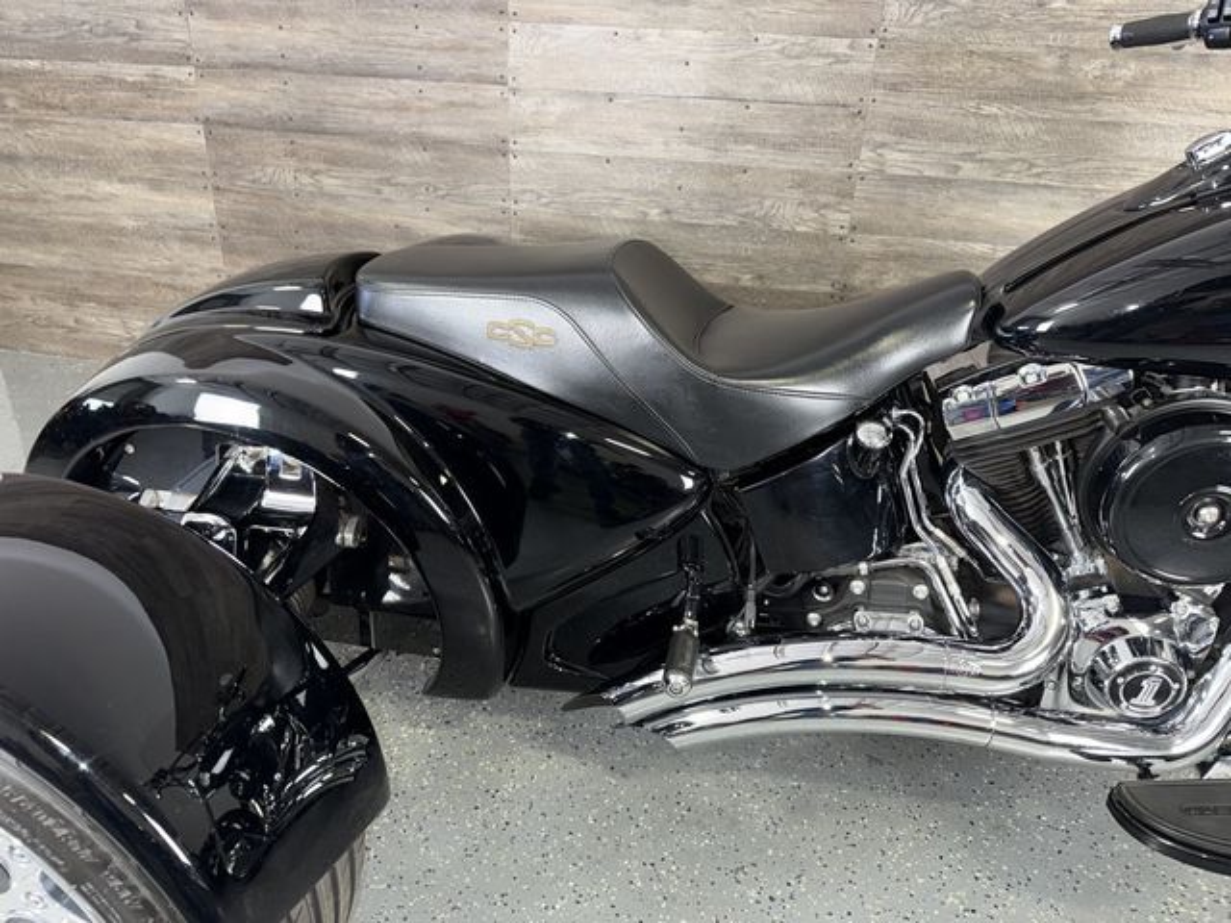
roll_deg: -2.5
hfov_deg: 71.6
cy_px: 462
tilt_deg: -25.6
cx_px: 616
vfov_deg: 56.8
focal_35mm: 24
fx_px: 853
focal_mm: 6.76
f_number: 1.78
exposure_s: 1/15
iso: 80
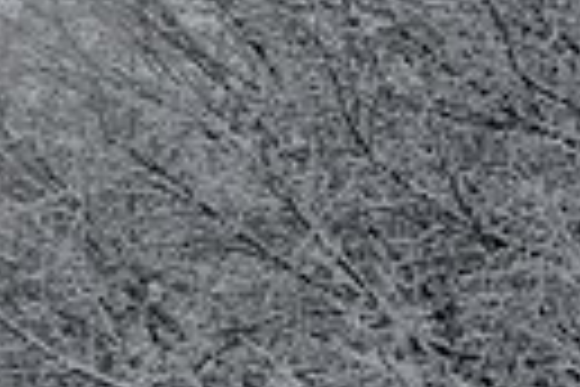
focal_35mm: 316
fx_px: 5091
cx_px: 22
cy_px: 497
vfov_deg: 4.3
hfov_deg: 6.5
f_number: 8
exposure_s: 1/160
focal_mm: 53
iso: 200
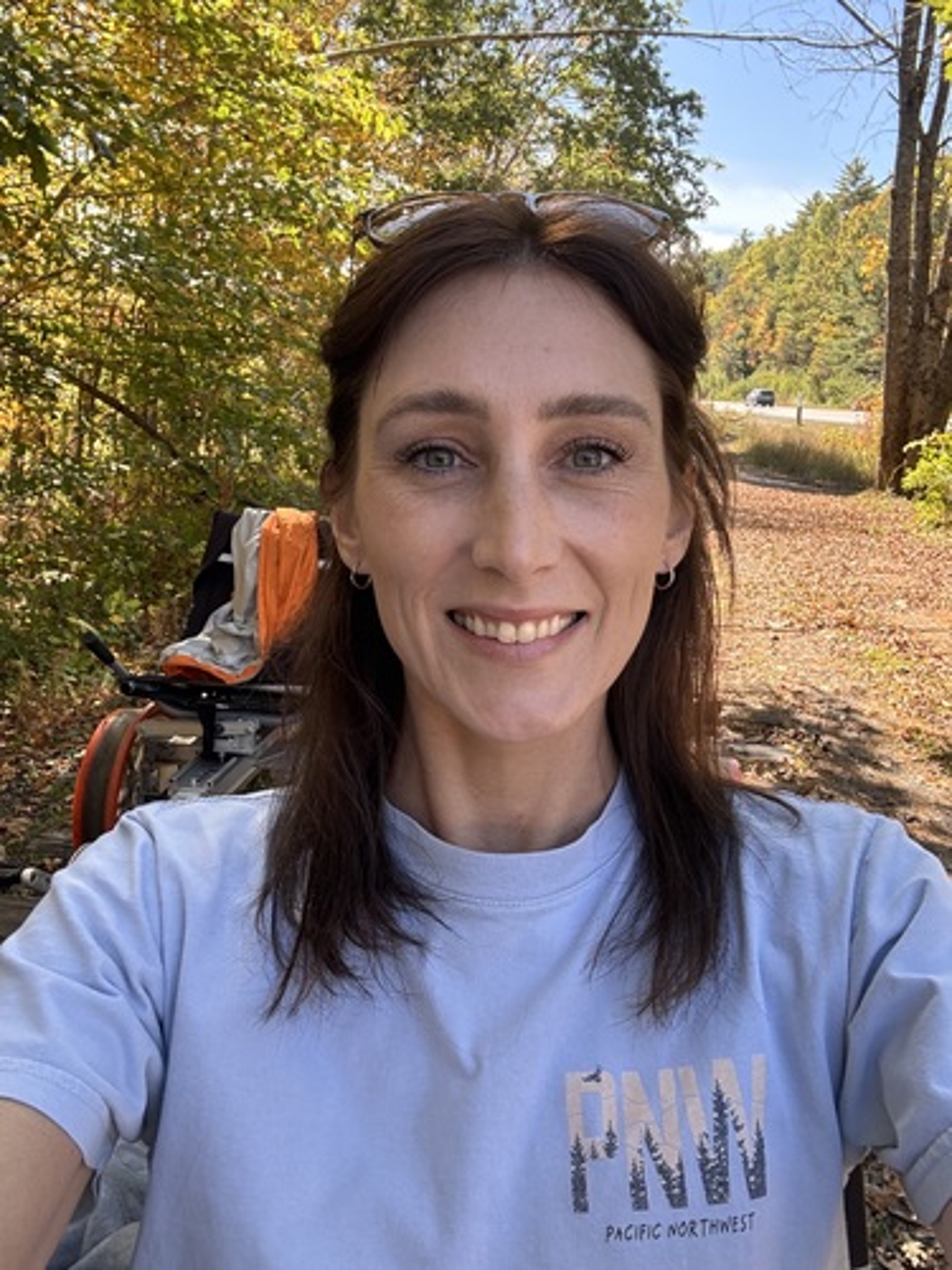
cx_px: 476
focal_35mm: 30
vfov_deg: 60.0
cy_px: 635
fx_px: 1100
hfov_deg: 46.8
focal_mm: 2.69
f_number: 1.9
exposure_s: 1/171
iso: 40
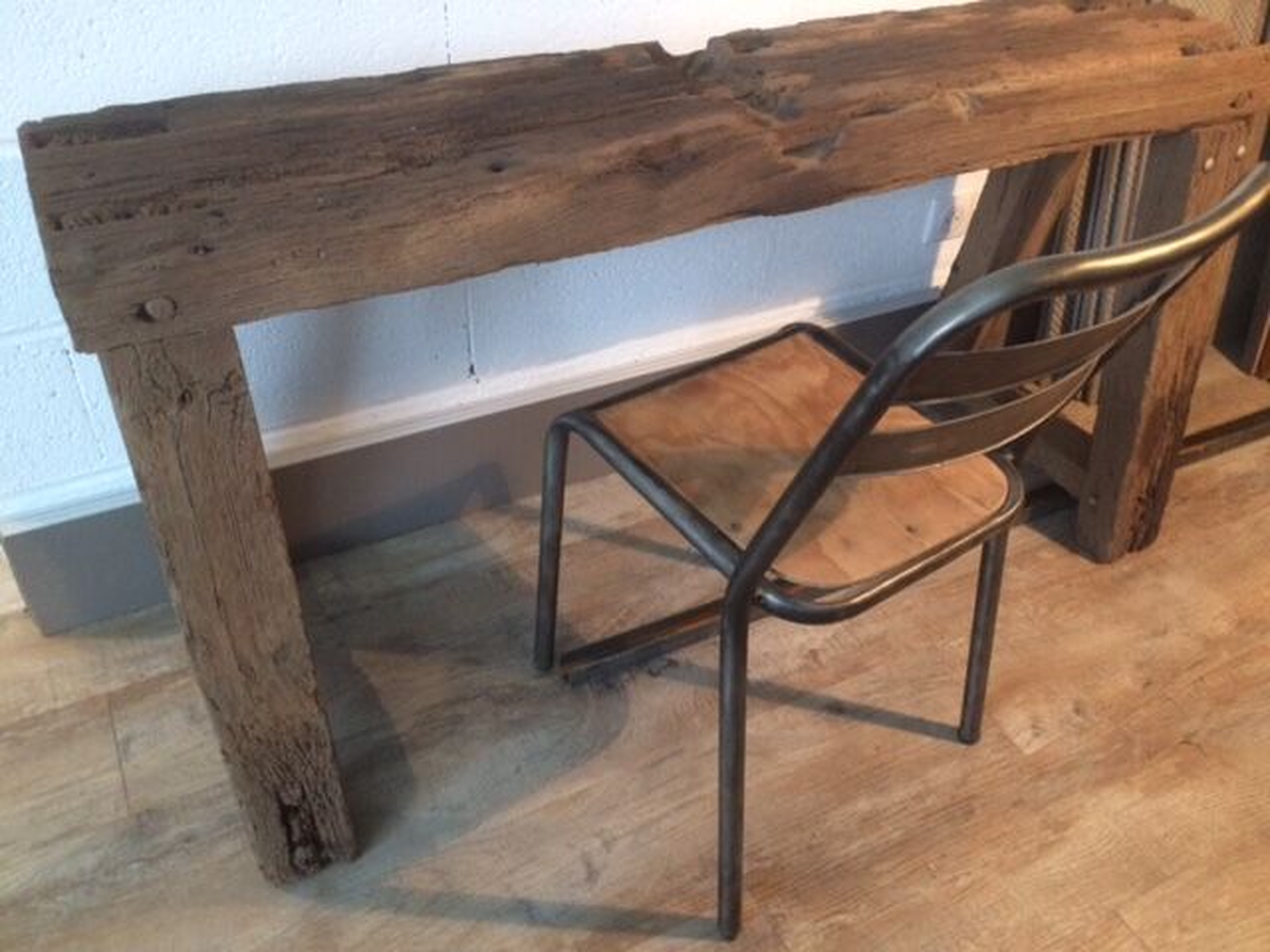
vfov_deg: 48.2
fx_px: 1064
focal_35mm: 29
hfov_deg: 61.7
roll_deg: -3.2
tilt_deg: -38.4
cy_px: 476
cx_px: 635
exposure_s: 1/17
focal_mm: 4.15
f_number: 2.2
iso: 250
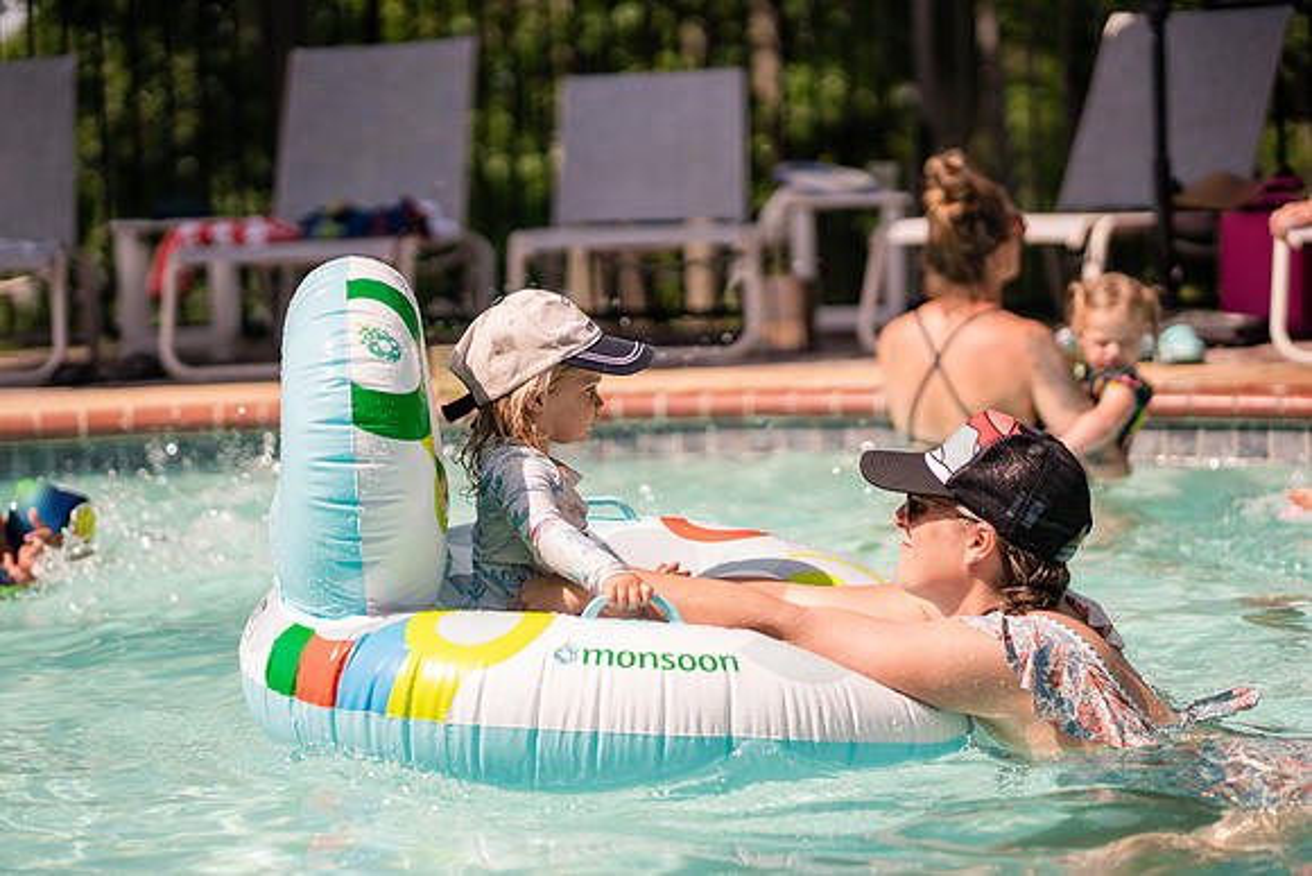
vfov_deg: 16.1
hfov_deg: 23.9
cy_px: 438
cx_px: 656
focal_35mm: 85
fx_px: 3098
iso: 200
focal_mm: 85
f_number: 2.2
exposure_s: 1/5000
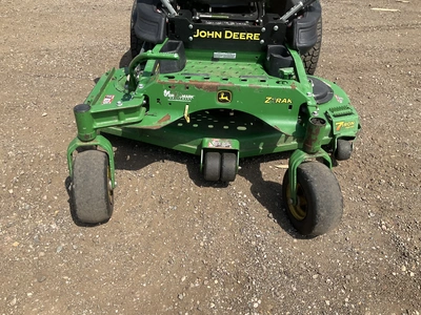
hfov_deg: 61.7
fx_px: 353
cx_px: 210
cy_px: 158
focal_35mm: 29
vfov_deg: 48.2
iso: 25
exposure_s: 1/1626
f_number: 1.8
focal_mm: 3
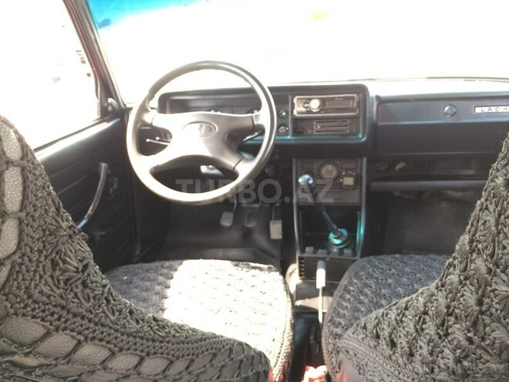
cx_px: 254
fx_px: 426
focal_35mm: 29
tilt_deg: -21.2
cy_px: 191
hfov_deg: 61.7
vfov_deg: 48.2
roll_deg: +3.4
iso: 40
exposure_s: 1/33
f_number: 2.2
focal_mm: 4.15
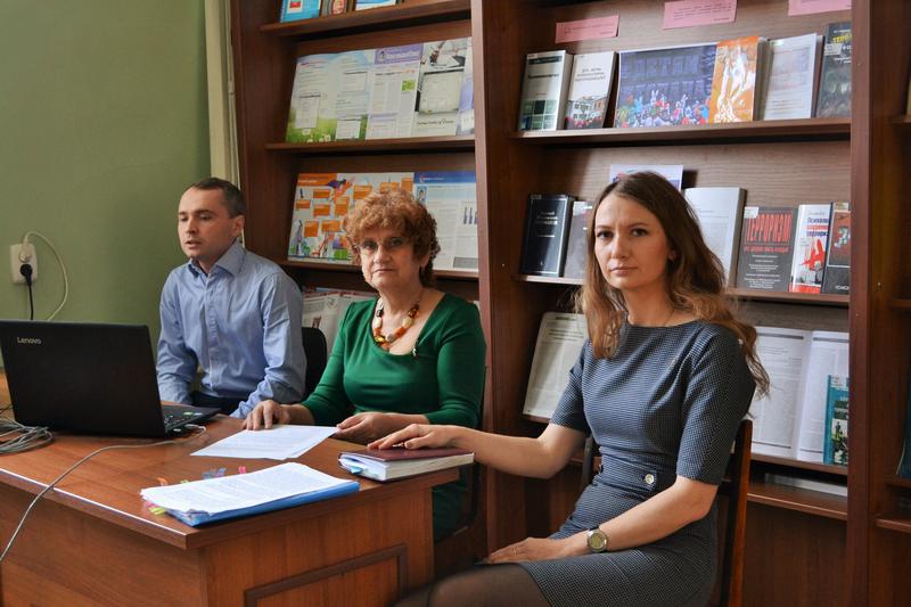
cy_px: 304
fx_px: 1290
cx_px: 456
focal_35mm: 51
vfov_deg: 26.5
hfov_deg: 38.9
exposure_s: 1/60
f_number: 5
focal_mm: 34
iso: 800
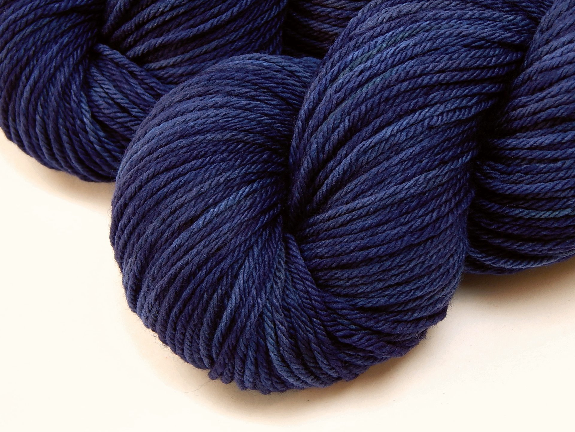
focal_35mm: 115
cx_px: 288
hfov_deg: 17.1
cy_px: 216
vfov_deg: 12.9
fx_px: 1910
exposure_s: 1/10
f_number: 4.6
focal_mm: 20.5
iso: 125
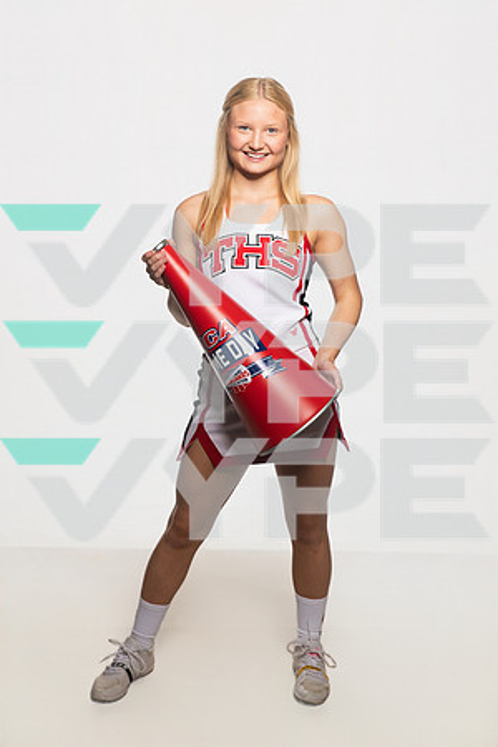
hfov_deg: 22.6
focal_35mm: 60
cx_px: 249
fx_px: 1245
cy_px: 374
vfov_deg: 33.4
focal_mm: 60
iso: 500
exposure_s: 1/200
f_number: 6.3
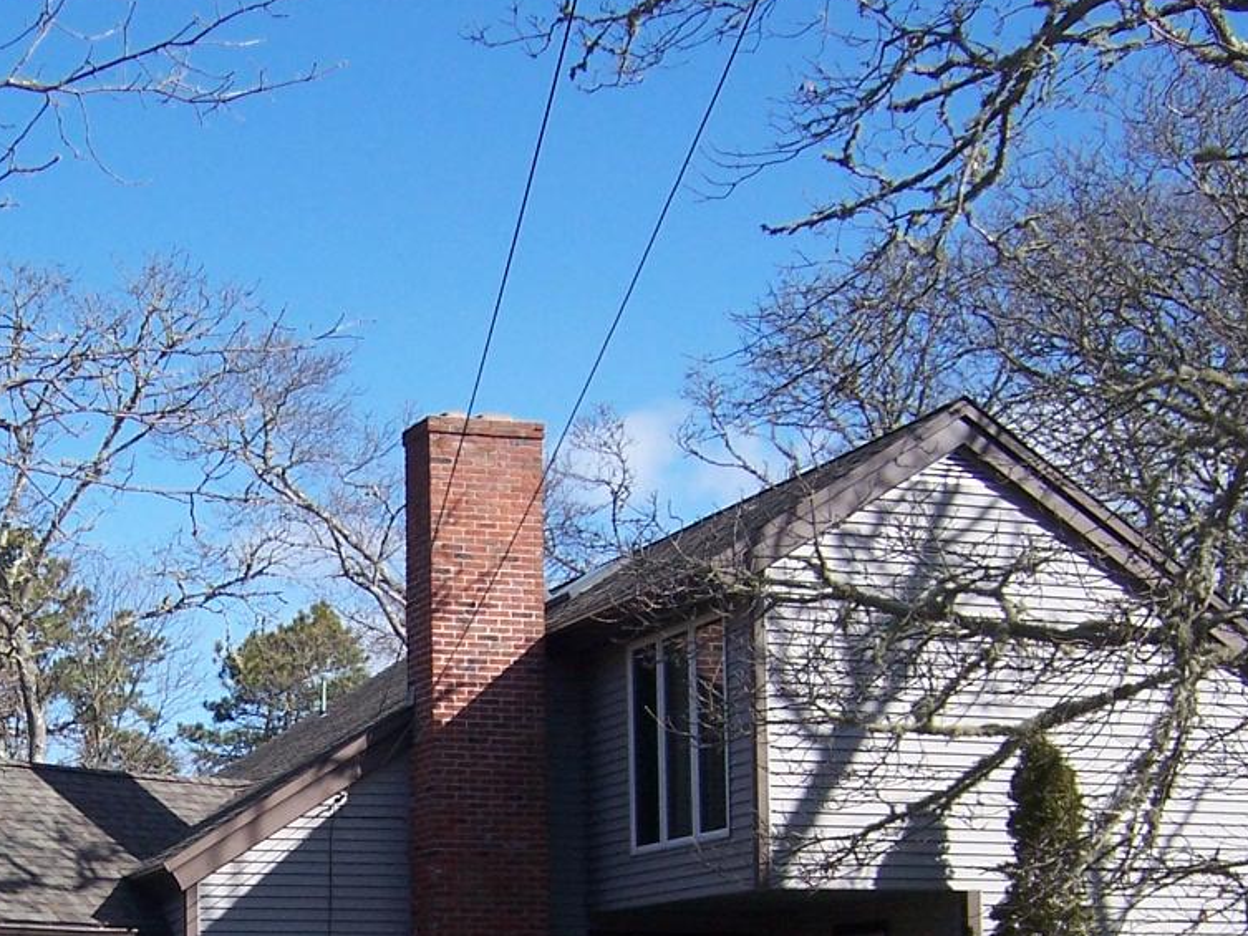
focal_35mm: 68
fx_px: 2452
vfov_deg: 20.9
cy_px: 939
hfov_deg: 27.6
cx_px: 152
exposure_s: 1/750
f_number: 3.4
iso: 80
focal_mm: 5.5
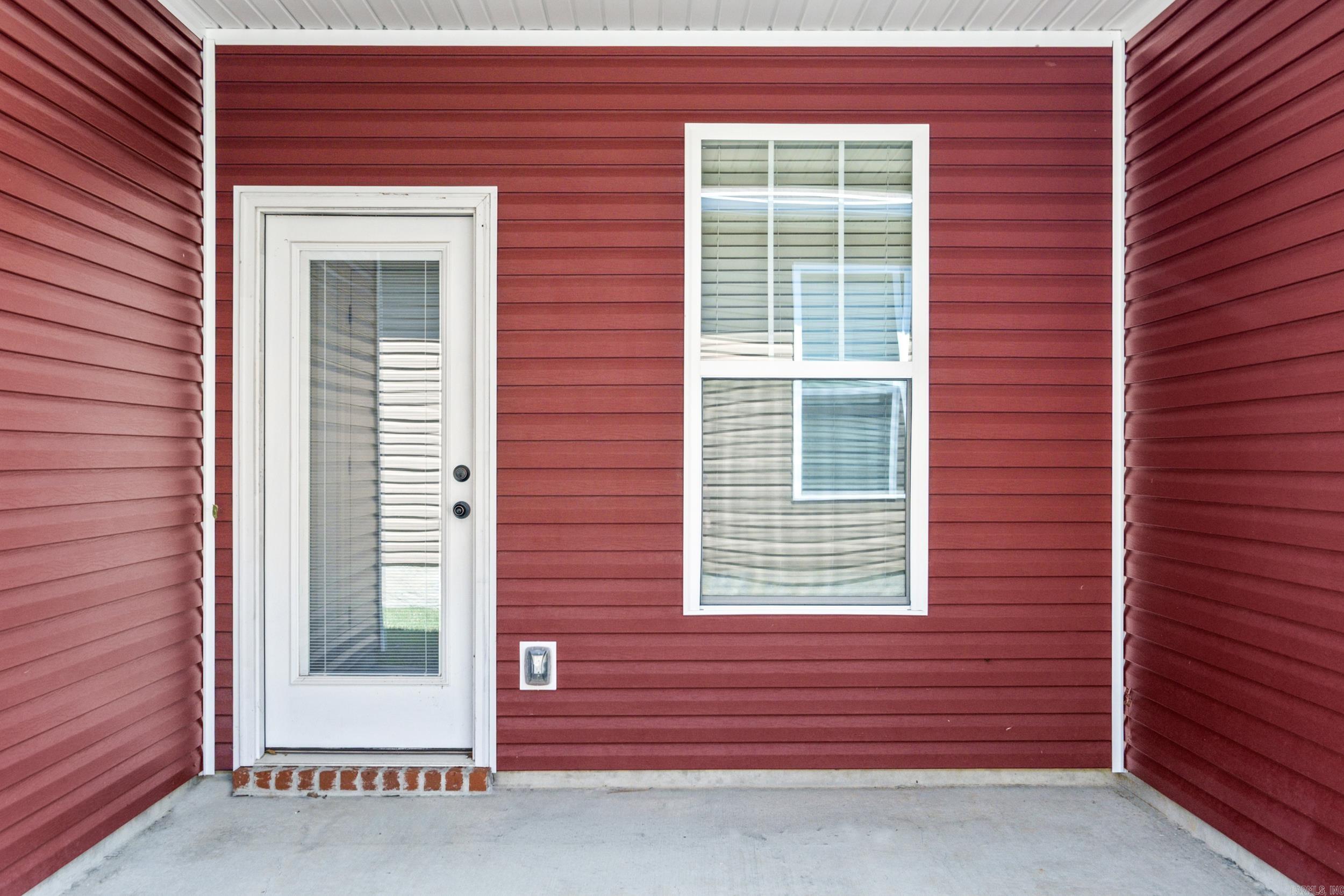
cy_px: 448
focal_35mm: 36
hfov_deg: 53.1
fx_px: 1344
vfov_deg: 36.9
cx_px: 672
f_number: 8
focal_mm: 24
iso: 800
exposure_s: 1/40
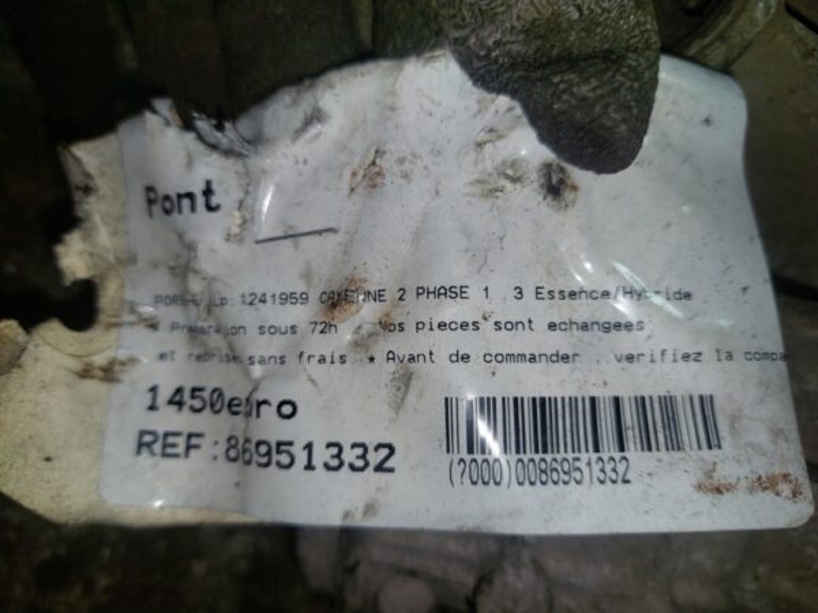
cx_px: 409
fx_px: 591
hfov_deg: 69.4
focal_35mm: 25
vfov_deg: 54.9
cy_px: 306
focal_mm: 5.23
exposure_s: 1/1121
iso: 40
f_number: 1.8
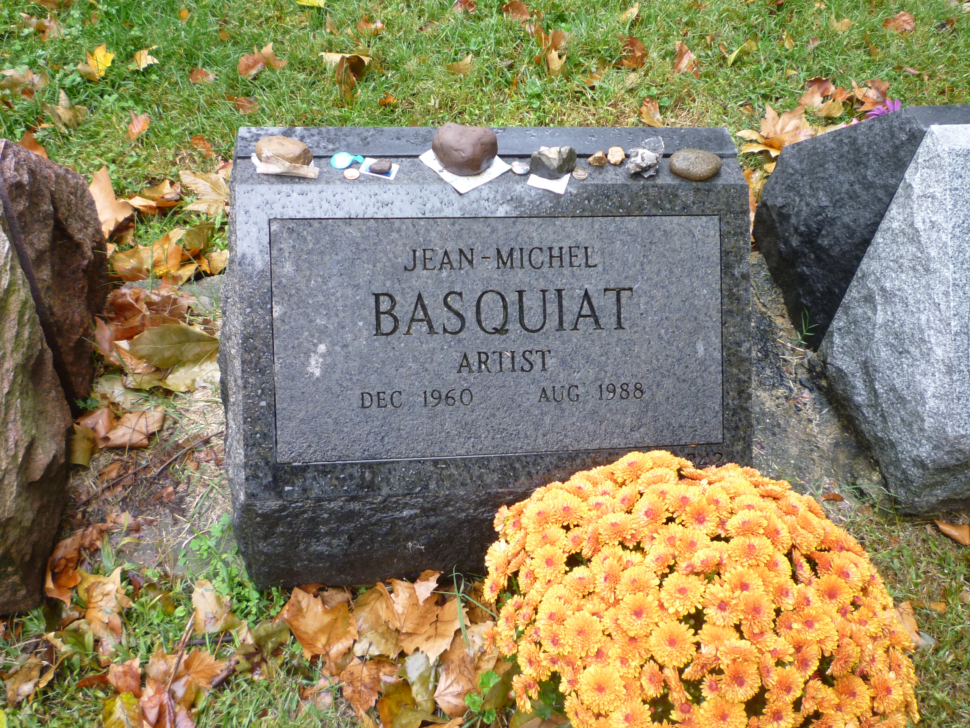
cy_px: 364
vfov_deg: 40.7
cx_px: 485
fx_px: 981
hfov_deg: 52.6
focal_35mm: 35
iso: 100
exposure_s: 1/30
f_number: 3.3
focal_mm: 5.2
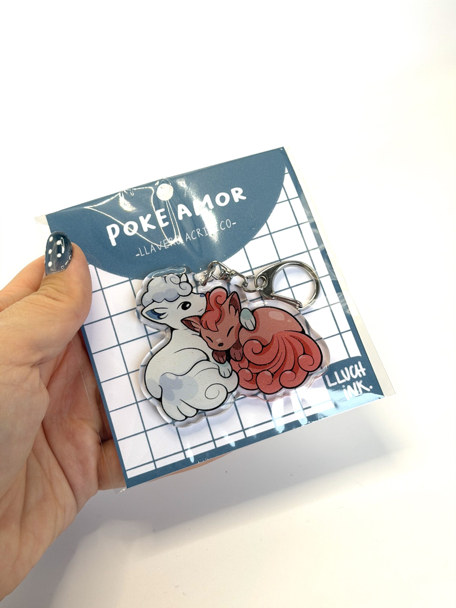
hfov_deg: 30.3
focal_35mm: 48
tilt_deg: -38.9
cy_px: 304
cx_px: 228
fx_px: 843
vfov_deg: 39.7
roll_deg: +14.8
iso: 64
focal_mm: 6.76
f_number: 1.78
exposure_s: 1/530
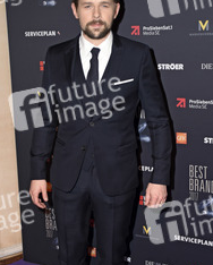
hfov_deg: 23.6
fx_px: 509
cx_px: 100
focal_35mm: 65
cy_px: 161
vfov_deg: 29.1
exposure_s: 1/160
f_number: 4.5
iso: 640
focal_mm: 27
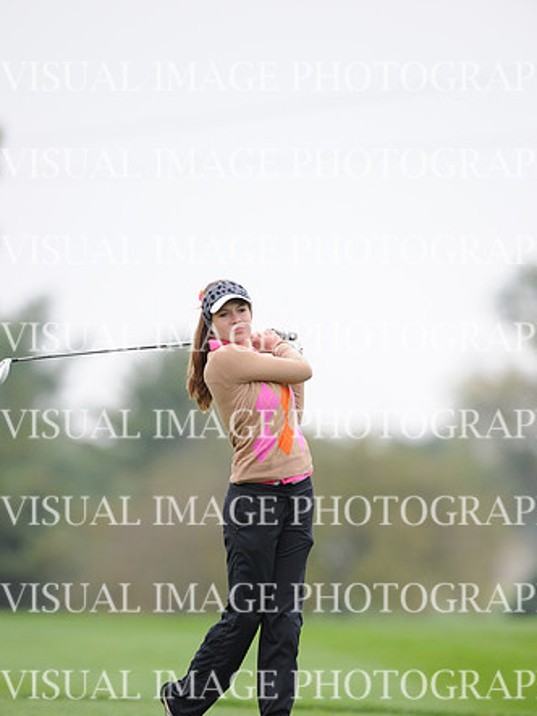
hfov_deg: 3.0
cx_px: 280
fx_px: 10415
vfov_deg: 3.9
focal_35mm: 504
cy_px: 467
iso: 1600
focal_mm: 400
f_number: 4
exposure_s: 1/2000
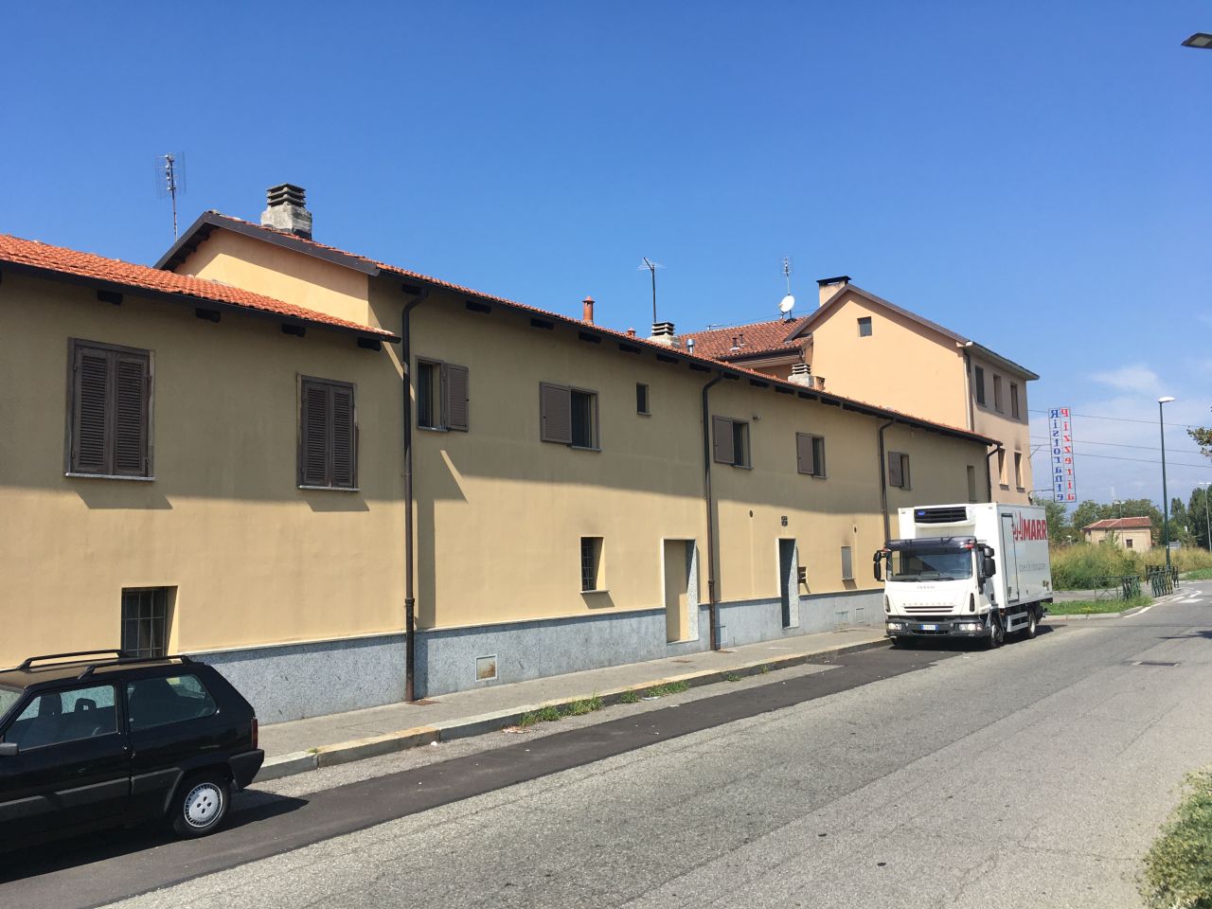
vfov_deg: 48.2
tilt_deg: +5.9
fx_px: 1015
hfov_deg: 61.7
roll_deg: +1.0
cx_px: 606
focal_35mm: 29
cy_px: 454
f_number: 2.2
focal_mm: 4.15
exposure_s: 1/1326
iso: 25
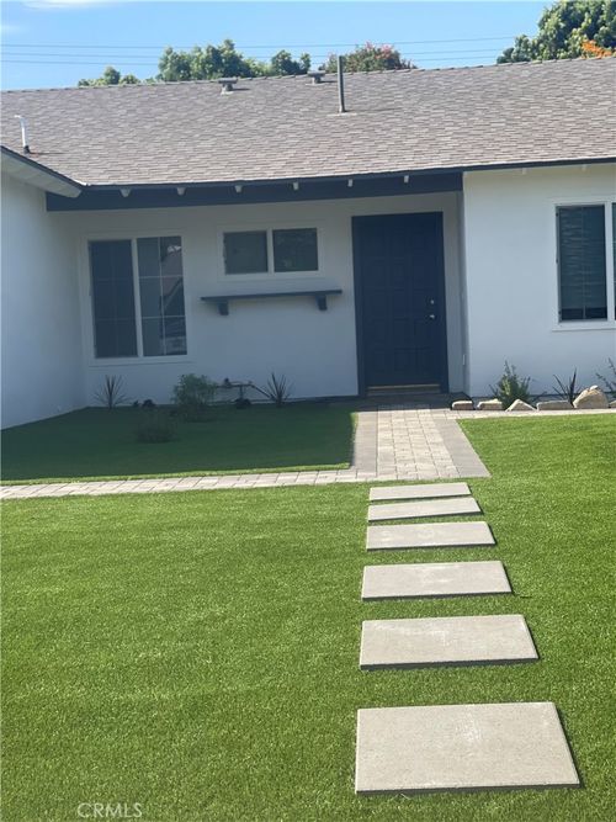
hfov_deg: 22.9
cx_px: 308
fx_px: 1519
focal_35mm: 64
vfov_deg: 30.3
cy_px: 411
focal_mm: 7.5
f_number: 2.2
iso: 32
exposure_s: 1/847
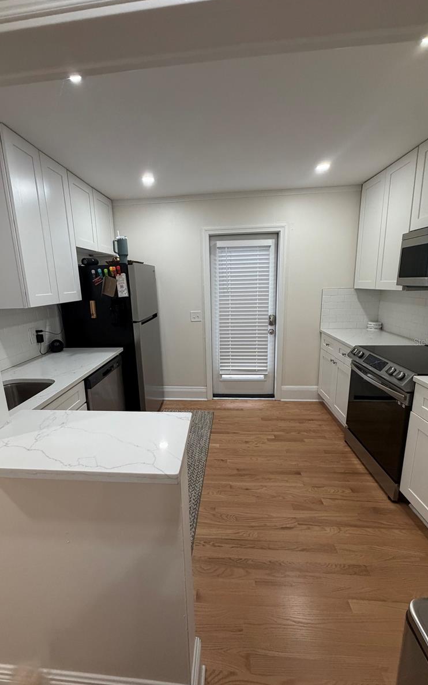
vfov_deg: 101.5
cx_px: 195
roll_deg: +1.9
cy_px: 342
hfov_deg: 74.6
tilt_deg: -11.7
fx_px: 280
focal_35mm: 15
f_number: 2.2
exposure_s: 1/120
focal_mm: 2.22
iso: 250
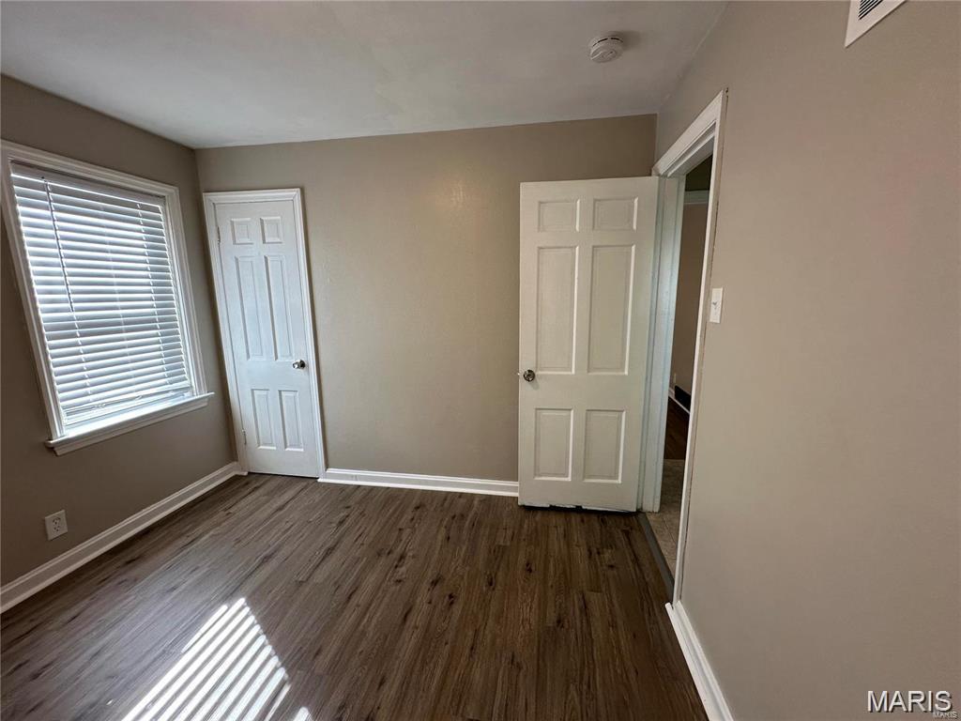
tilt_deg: -9.3
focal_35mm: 14
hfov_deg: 102.1
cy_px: 360
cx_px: 480
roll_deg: +1.0
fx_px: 389
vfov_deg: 85.7
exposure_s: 1/120
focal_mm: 2.22
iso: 125
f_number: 2.2
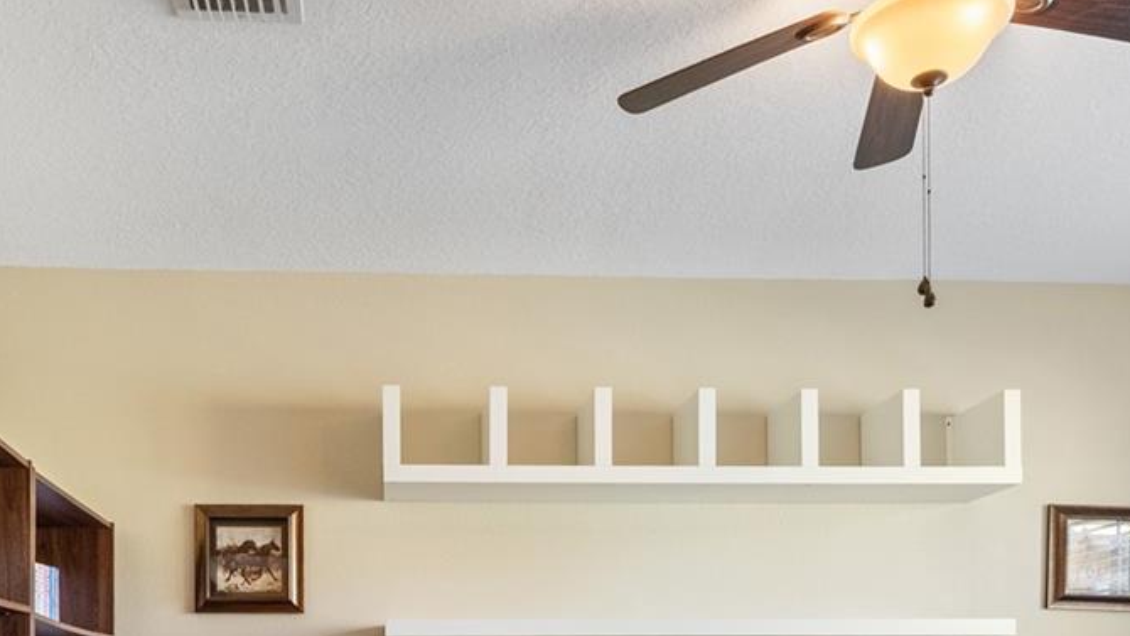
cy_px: 763
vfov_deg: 28.0
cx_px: 454
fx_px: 1109
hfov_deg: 53.6
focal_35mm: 37
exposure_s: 1/20
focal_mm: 14.8
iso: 3200
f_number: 8
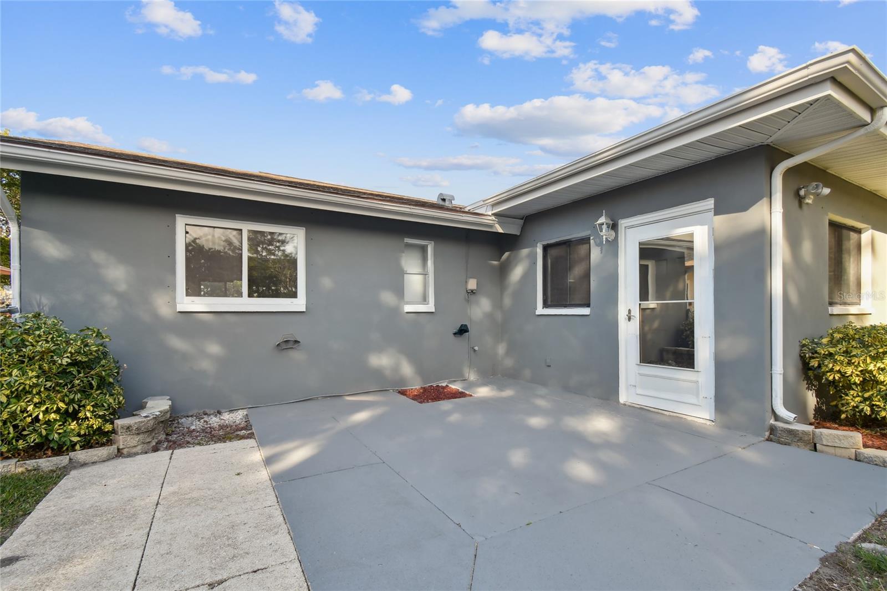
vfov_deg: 77.3
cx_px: 444
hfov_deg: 100.4
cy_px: 296
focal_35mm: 15
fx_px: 369
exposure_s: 1/320
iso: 100
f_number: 7.1
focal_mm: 10
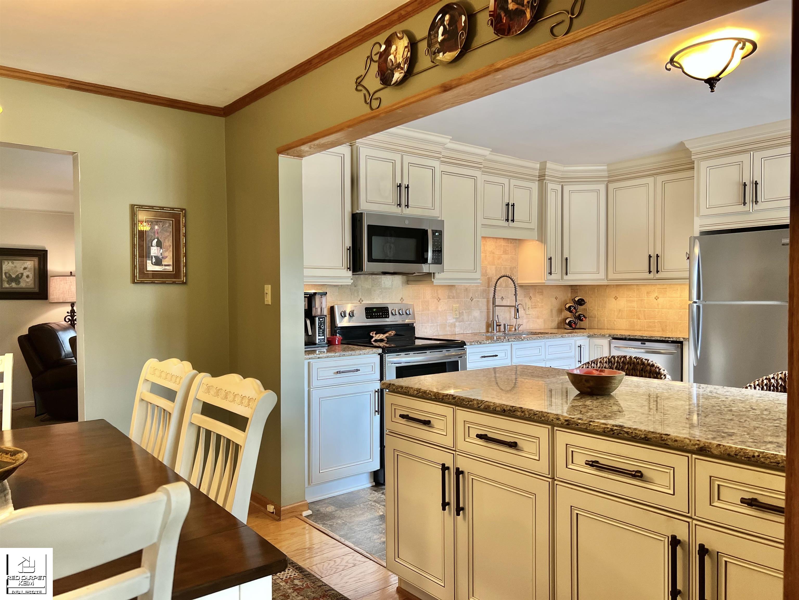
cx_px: 400
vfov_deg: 53.1
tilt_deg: -1.8
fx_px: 600
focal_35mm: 26
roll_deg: +0.2
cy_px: 300
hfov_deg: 67.3
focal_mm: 5.7
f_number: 1.5
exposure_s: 1/60
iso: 64
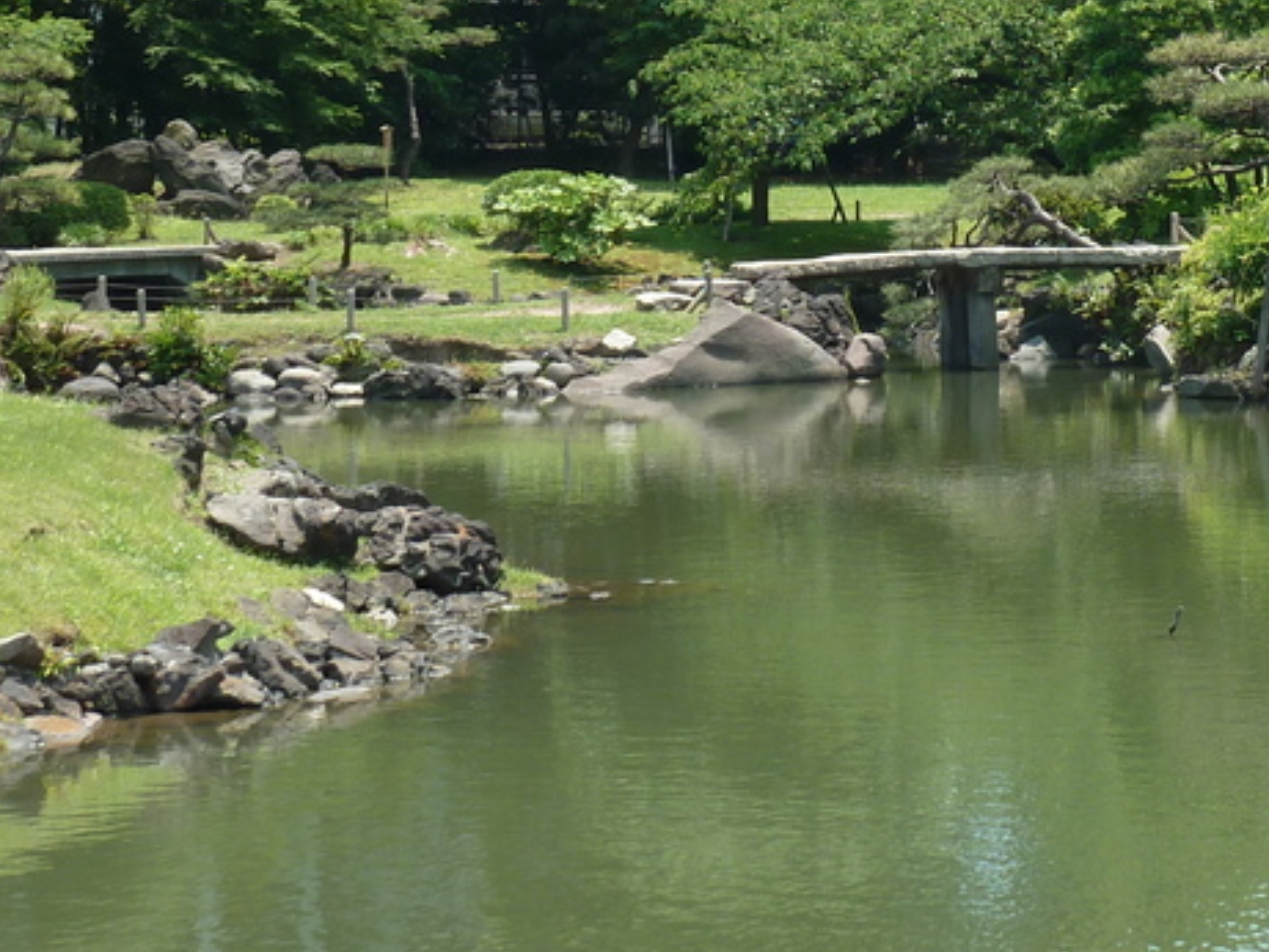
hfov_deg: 15.7
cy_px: -41
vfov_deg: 11.7
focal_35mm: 125
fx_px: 4584
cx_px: 950
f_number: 4
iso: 80
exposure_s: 1/250
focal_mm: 7.9
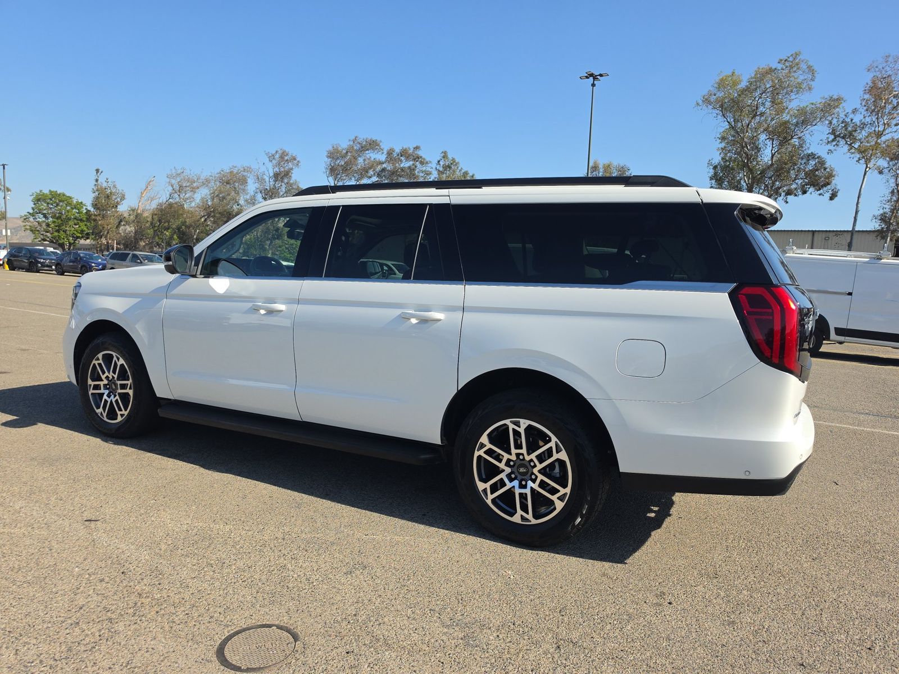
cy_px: 337
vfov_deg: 58.9
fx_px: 597
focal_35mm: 23
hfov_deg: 73.9
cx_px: 450
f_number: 1.4
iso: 64
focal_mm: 6.5
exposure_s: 1/4332
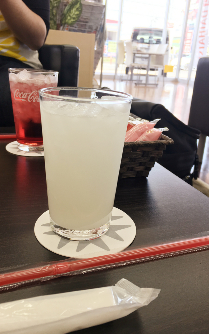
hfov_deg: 40.6
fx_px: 282
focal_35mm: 31
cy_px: 166
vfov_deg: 61.2
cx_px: 106
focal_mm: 4.15
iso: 32
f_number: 2.2
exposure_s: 1/120
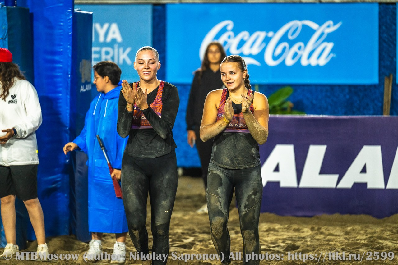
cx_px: 199
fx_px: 2211
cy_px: 132
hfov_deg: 10.3
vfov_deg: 6.9
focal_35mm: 200
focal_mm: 200
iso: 1600
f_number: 3.2
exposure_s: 1/2000
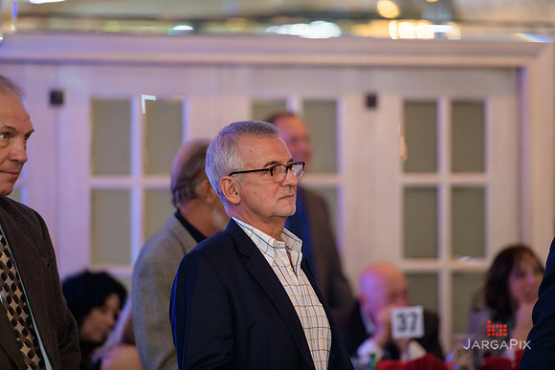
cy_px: 185
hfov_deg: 10.3
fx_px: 3084
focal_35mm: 200
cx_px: 278
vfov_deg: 6.9
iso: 1600
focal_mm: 200
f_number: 3.2
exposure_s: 1/125
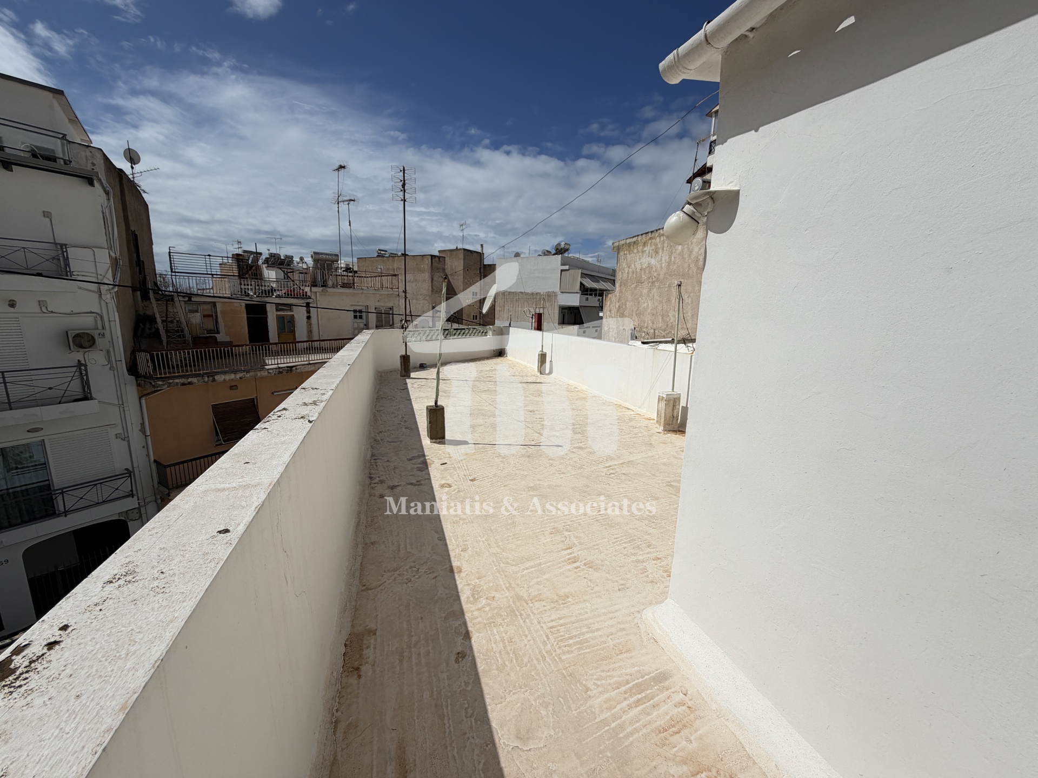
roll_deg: -1.5
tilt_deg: -11.9
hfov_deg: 102.1
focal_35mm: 14
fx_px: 420
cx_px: 519
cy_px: 389
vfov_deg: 85.7
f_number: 2.2
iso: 20
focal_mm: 2.22
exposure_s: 1/3891
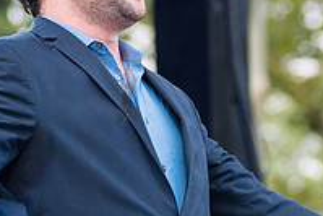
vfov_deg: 3.3
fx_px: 3753
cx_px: 119
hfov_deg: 4.9
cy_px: 59
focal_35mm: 418
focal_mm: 112
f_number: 4
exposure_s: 1/320
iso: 1600
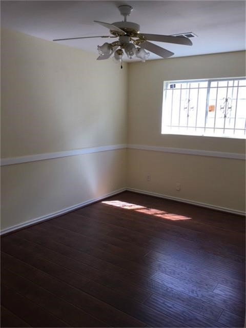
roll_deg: -3.3
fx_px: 275
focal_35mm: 29
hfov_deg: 48.2
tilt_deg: -8.7
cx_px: 123
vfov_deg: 61.7
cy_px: 164
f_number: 2.2
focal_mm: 4.15
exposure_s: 1/120
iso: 40
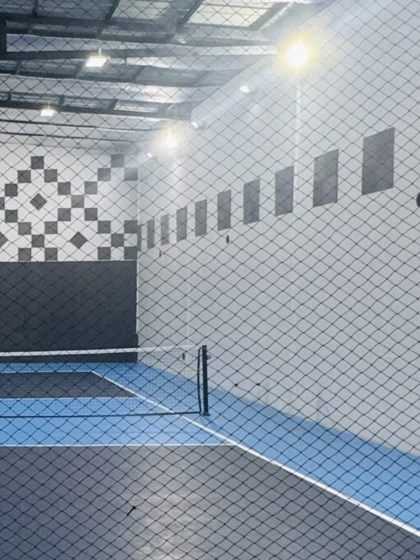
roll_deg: +0.2
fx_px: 857
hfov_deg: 25.0
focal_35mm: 53
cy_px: 351
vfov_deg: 36.0
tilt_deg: -3.4
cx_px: -75
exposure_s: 1/60
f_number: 2.2
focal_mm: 2.22
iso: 200
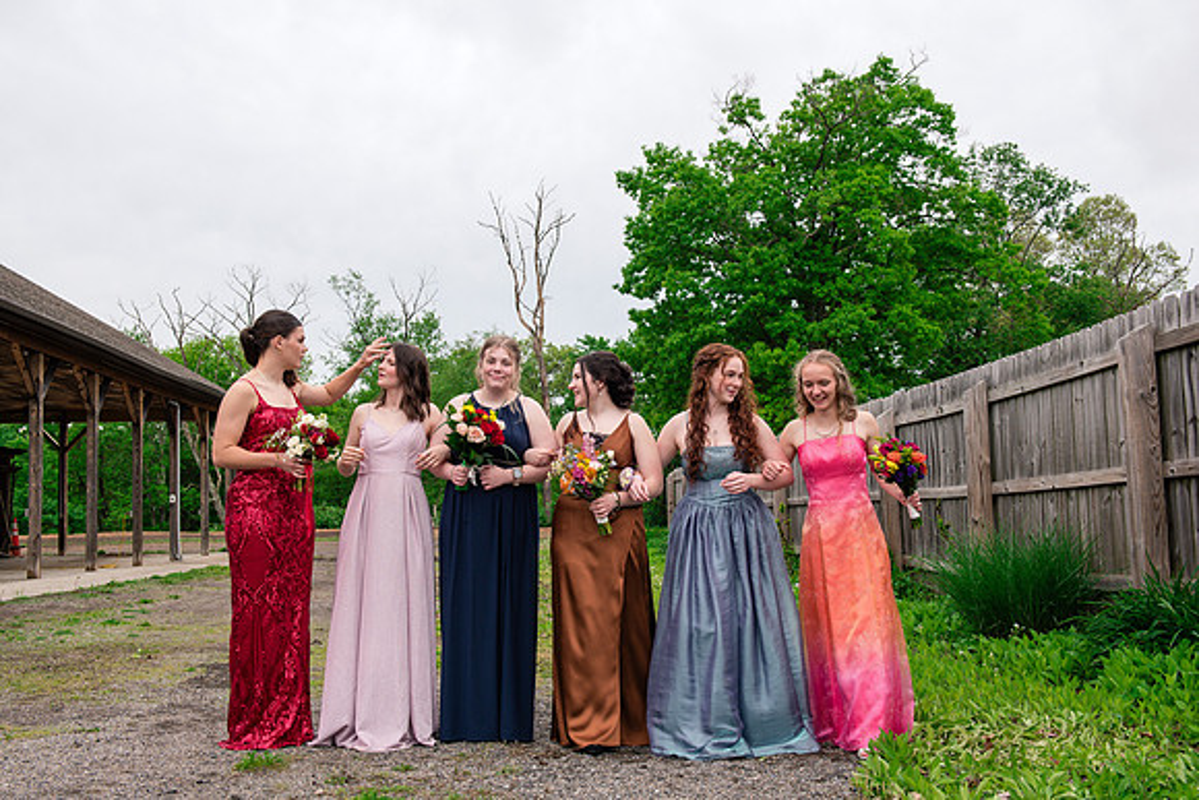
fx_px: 1198
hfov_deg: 53.2
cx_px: 600
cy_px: 400
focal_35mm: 36
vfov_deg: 36.9
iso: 400
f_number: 8
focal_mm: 35
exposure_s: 1/200
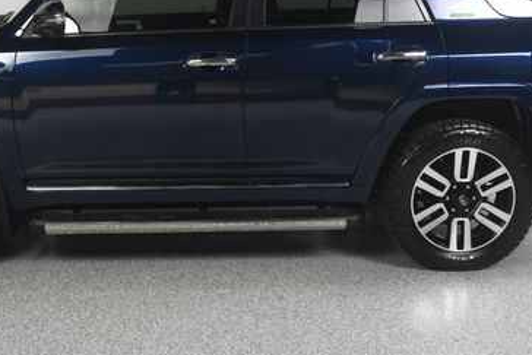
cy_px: 92
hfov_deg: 34.4
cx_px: 213
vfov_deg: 23.2
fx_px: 857
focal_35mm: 58
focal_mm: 22
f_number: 7.1
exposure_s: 1/160
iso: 100
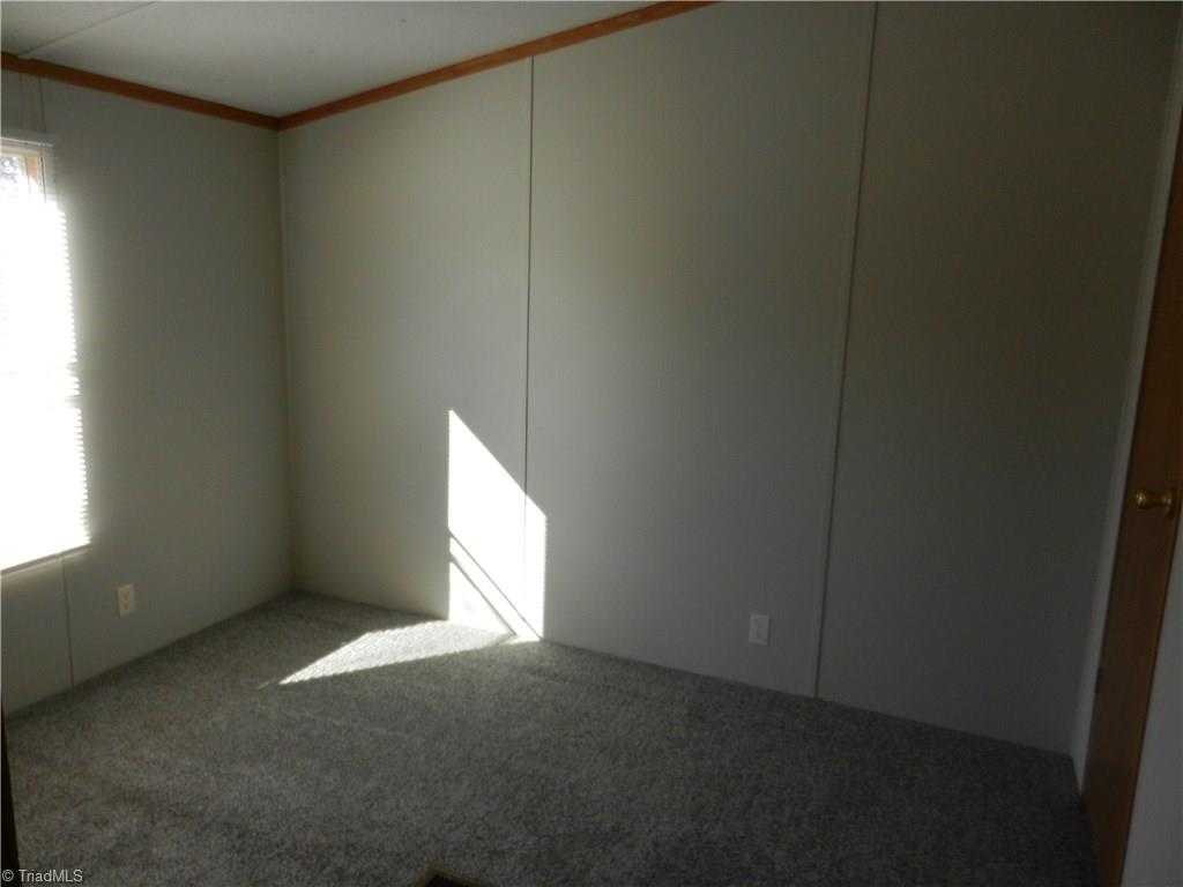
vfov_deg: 54.9
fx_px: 854
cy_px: 444
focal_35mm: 25
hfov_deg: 69.4
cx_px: 592
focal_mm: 4.5
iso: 320
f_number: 3.5
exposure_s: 1/250
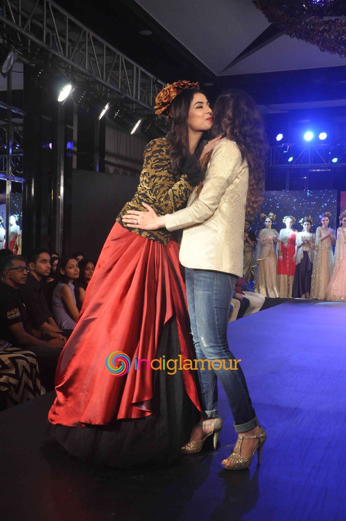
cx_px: 173
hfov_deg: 28.0
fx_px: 694
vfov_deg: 41.2
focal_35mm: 48
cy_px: 260
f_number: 9
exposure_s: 1/100
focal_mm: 32
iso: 1250
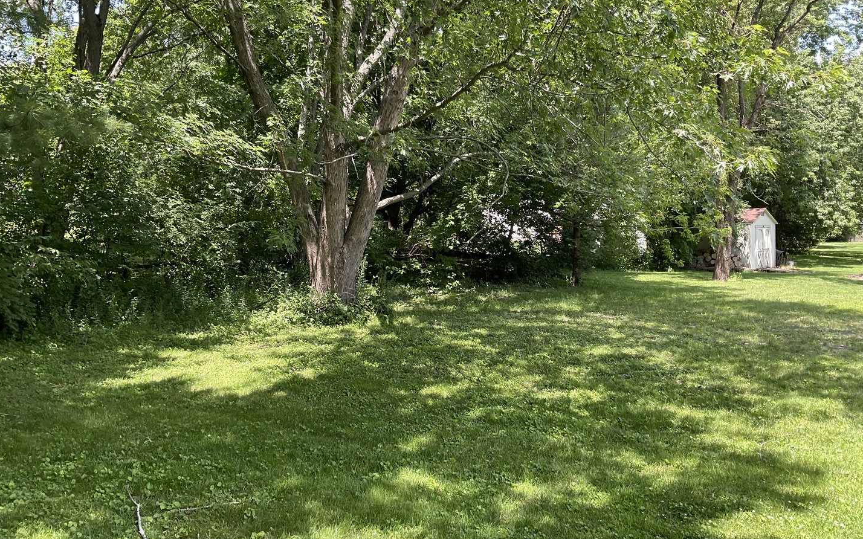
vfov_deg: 40.5
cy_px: 236
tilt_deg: -1.0
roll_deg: +1.1
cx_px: 432
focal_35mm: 31
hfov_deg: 61.2
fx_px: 729
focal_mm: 3
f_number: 1.8
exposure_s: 1/124
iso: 16
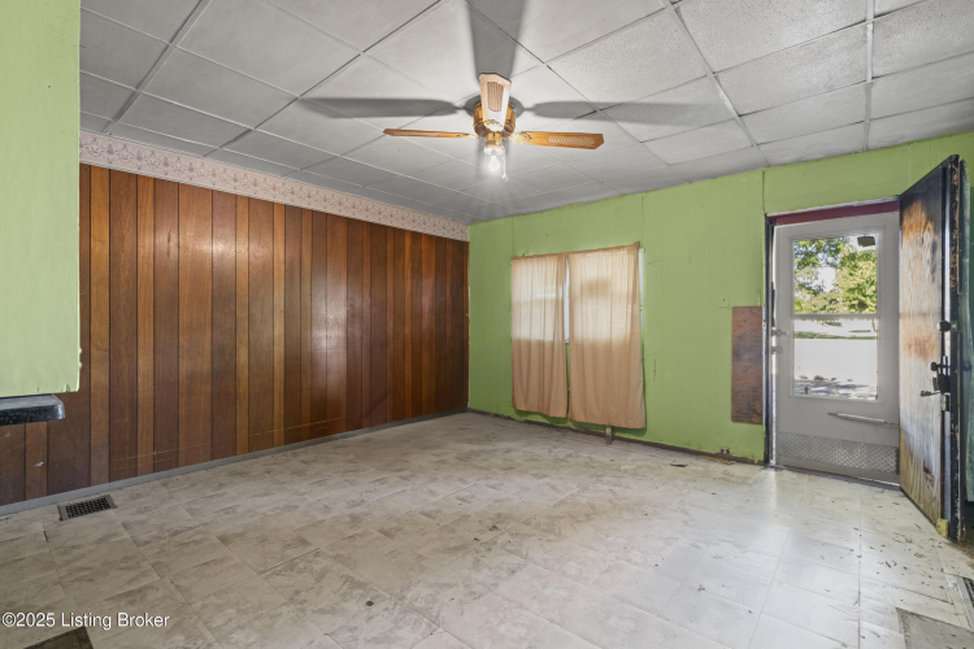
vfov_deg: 73.7
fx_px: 433
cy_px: 324
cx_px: 487
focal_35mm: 16
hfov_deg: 96.7
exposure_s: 4
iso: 400
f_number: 11
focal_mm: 16
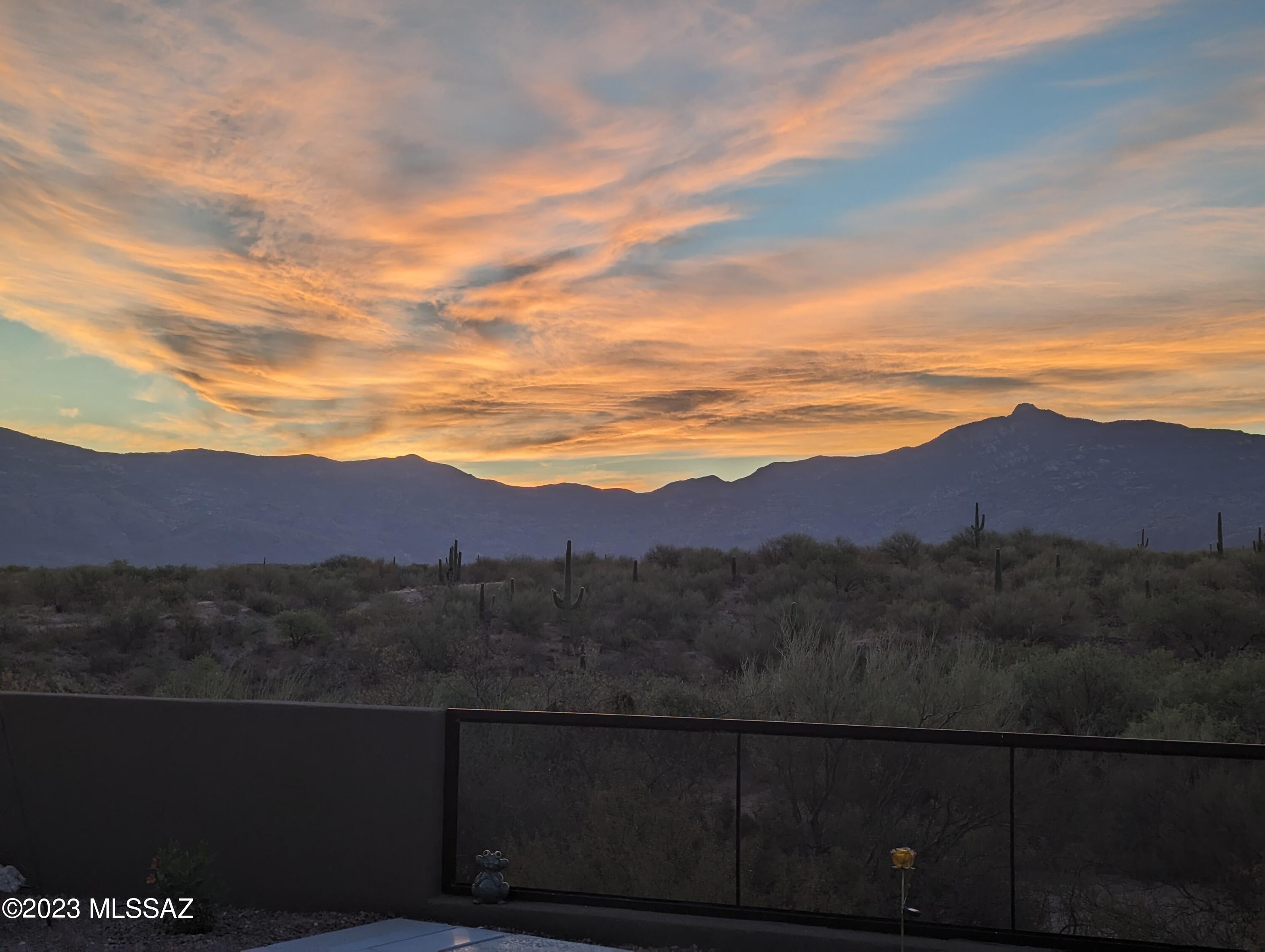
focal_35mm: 48
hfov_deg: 39.6
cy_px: 476
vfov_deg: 30.3
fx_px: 1756
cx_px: 632
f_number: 1.85
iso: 44
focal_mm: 6.81
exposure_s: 1/155
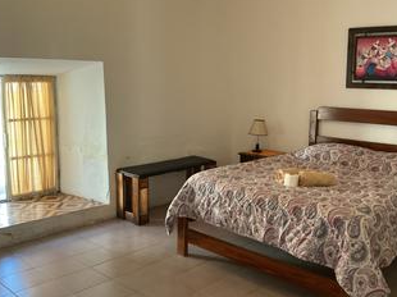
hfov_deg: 46.6
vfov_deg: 35.9
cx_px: 234
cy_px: 155
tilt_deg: -9.3
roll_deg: -1.5
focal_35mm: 40
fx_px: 458
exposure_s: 1/60
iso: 200
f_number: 1.8
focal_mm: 3
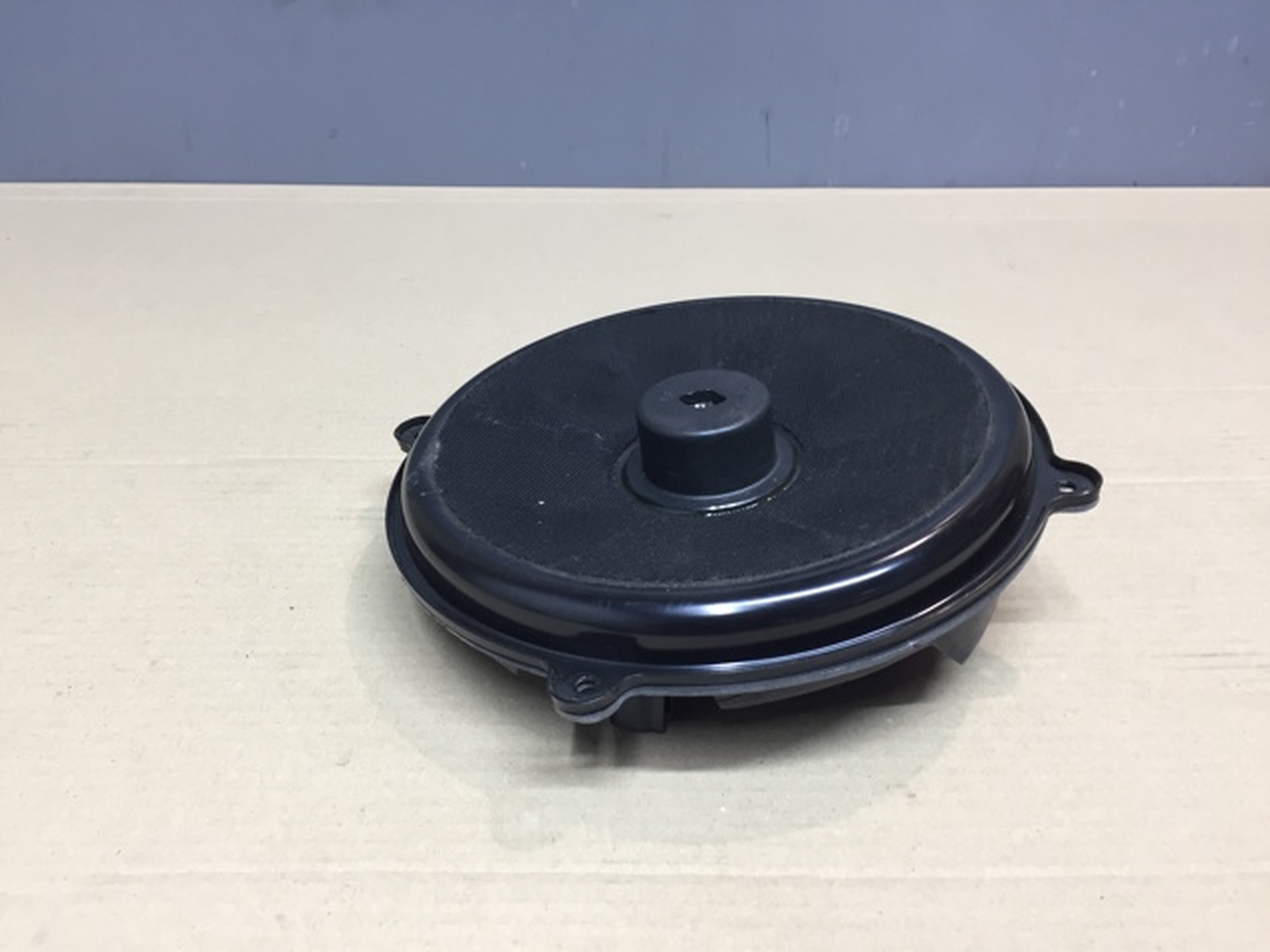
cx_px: 635
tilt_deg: -31.6
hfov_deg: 61.7
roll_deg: -1.6
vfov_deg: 48.2
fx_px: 1064
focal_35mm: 29
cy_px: 476
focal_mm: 4.15
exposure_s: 1/33
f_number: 2.2
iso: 80
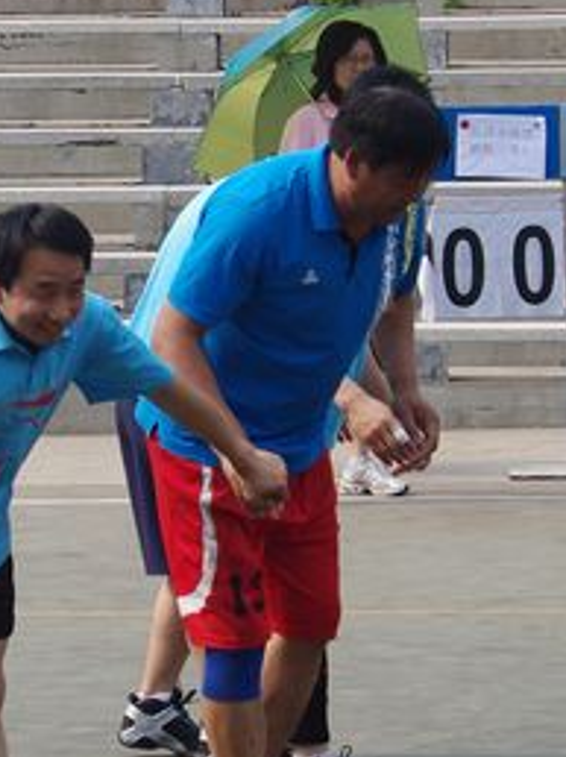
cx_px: -158
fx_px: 6639
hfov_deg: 4.9
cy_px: 289
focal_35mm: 304
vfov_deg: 6.5
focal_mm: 67.5
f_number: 7.1
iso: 200
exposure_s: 1/320
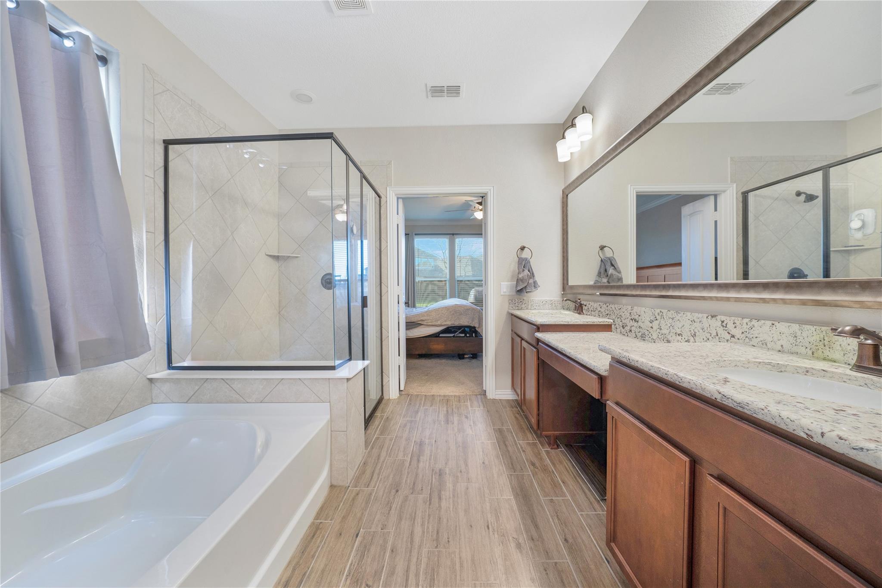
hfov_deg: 112.6
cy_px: 294
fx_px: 294
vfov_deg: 90.0
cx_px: 441
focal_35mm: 12
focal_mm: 12
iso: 500
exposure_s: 1/2.5
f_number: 9
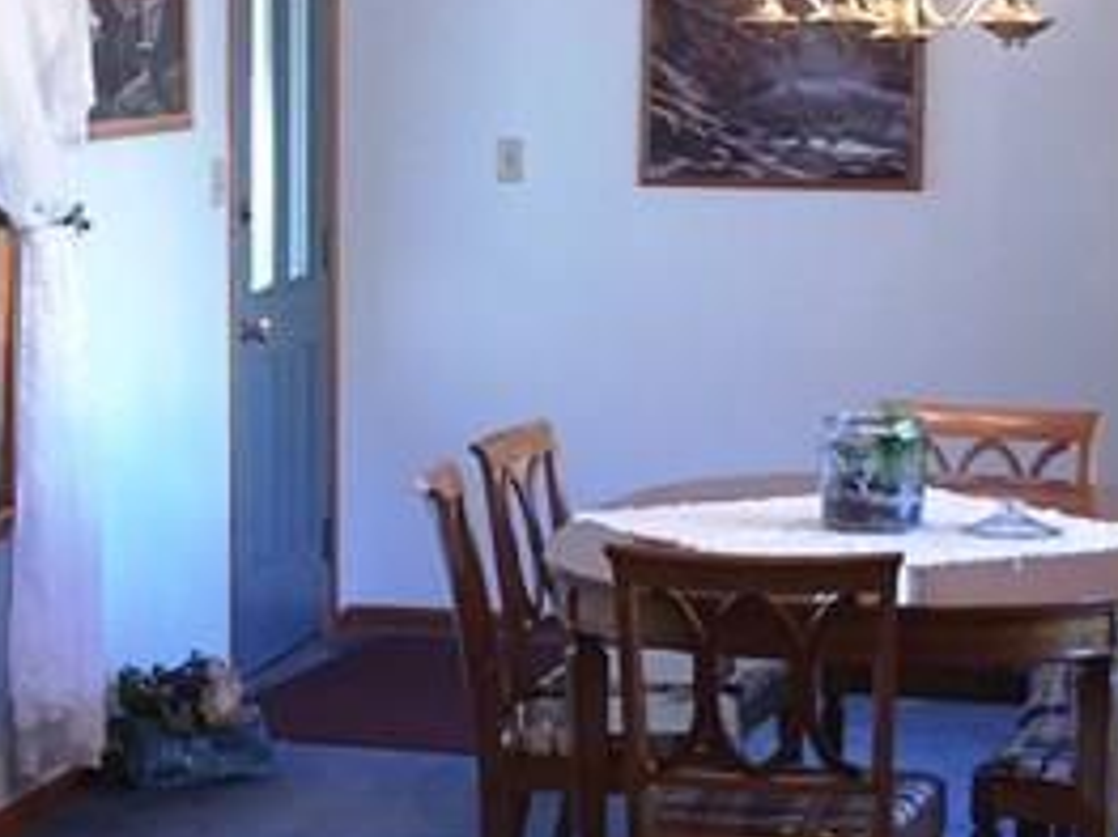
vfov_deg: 13.1
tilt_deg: -6.4
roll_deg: -1.2
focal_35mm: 113
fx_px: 3648
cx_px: 293
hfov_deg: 17.3
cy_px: 382
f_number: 2.2
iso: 100
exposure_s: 1/30
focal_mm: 4.15
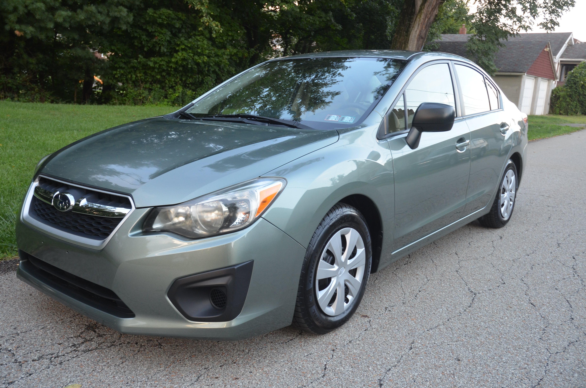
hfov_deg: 57.3
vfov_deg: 39.8
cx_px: 293
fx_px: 536
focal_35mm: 33
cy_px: 194
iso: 400
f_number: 4.5
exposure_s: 1/80
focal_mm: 22
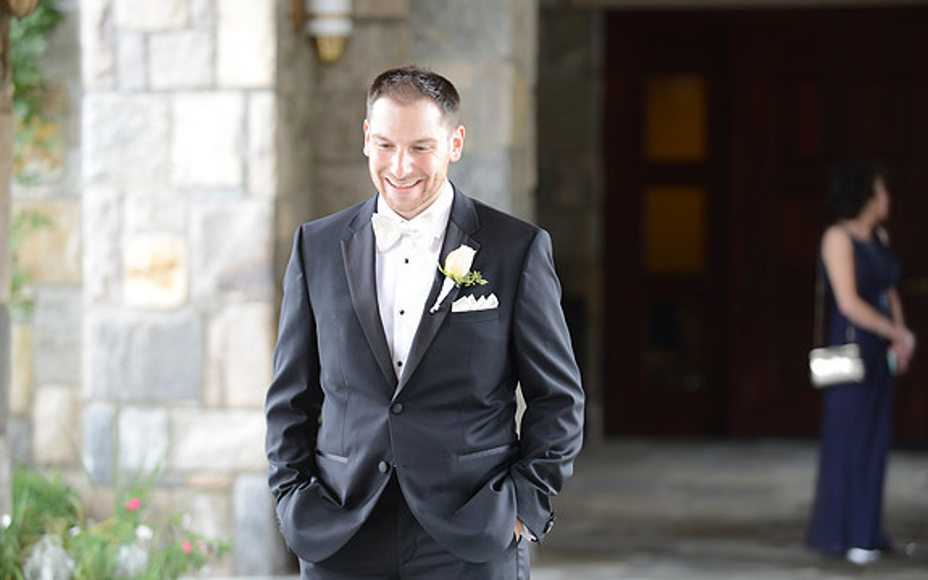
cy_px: 290
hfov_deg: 14.5
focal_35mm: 144
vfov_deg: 9.1
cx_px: 466
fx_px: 3641
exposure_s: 1/60
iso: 320
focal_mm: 140
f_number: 4
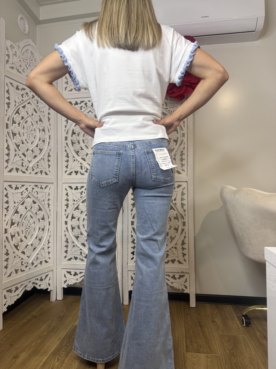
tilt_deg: +3.6
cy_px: 184
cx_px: 138
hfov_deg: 56.8
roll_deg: -0.4
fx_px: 255
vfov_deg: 71.6
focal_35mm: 24
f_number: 1.78
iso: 200
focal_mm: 6.76
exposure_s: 1/121
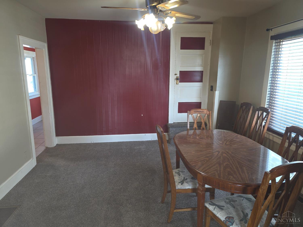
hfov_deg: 73.9
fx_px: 201
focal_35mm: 23
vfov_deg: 58.9
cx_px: 152
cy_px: 114
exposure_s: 1/30
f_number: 1.7
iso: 100
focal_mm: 6.3
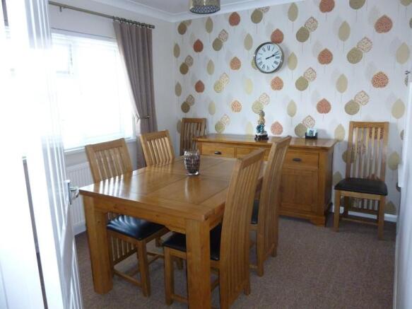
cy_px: 154
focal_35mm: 25
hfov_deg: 69.4
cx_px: 206
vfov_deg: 54.9
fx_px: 297
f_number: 3.1
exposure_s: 1/60
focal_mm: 4.5
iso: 320
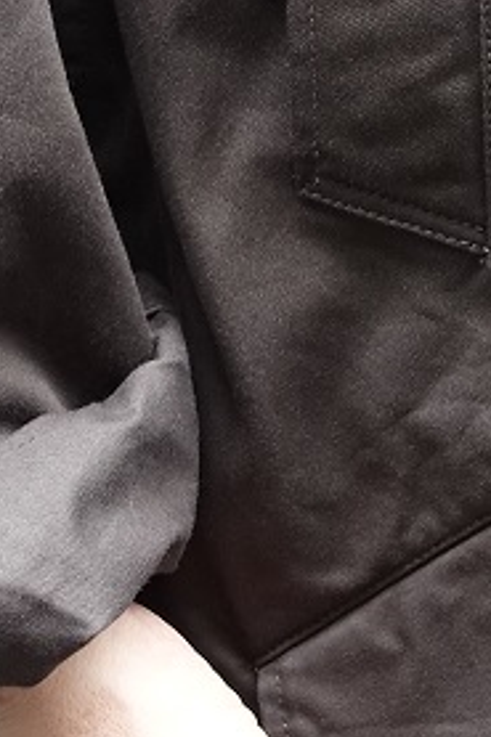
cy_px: -64
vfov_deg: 16.8
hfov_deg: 11.5
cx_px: 470
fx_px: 2417
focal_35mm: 118
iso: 400
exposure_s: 1/30
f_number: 1.8
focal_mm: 8.8
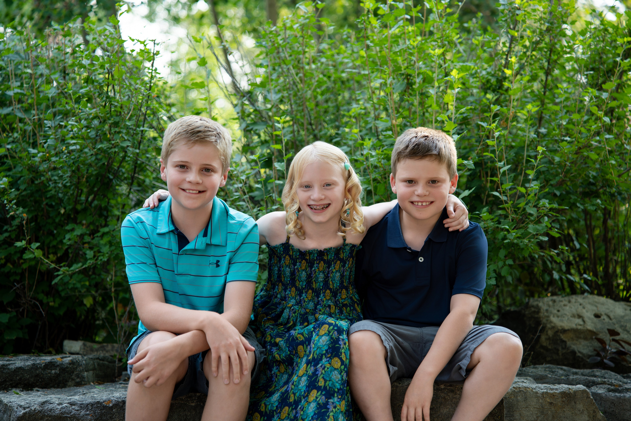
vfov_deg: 18.2
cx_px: 316
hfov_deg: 27.0
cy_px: 210
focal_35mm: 75
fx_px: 1315
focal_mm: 75
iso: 100
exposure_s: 1/320
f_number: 2.8
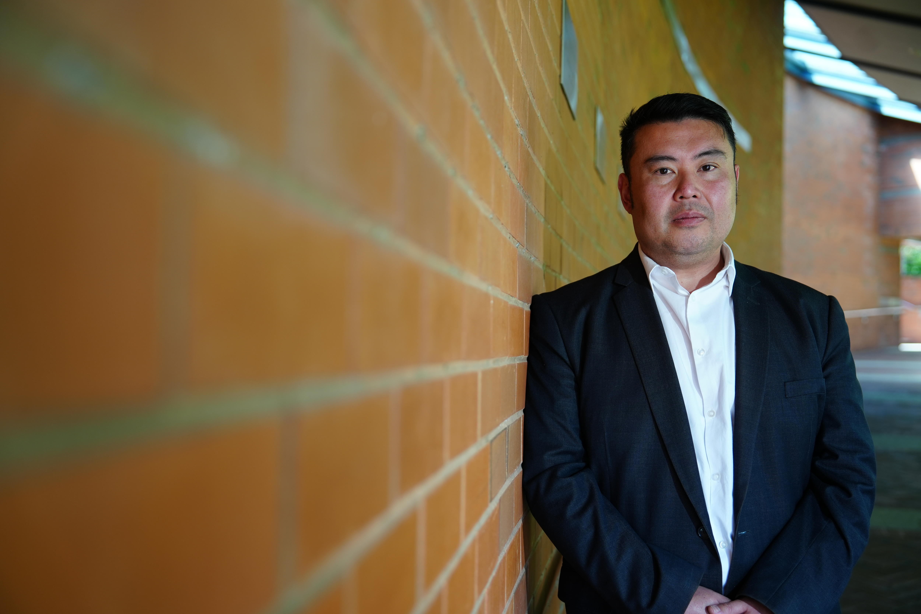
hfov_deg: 45.4
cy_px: 307
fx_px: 1100
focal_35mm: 43
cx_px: 460
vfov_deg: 31.2
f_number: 2.8
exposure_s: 1/100
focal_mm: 43
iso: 200
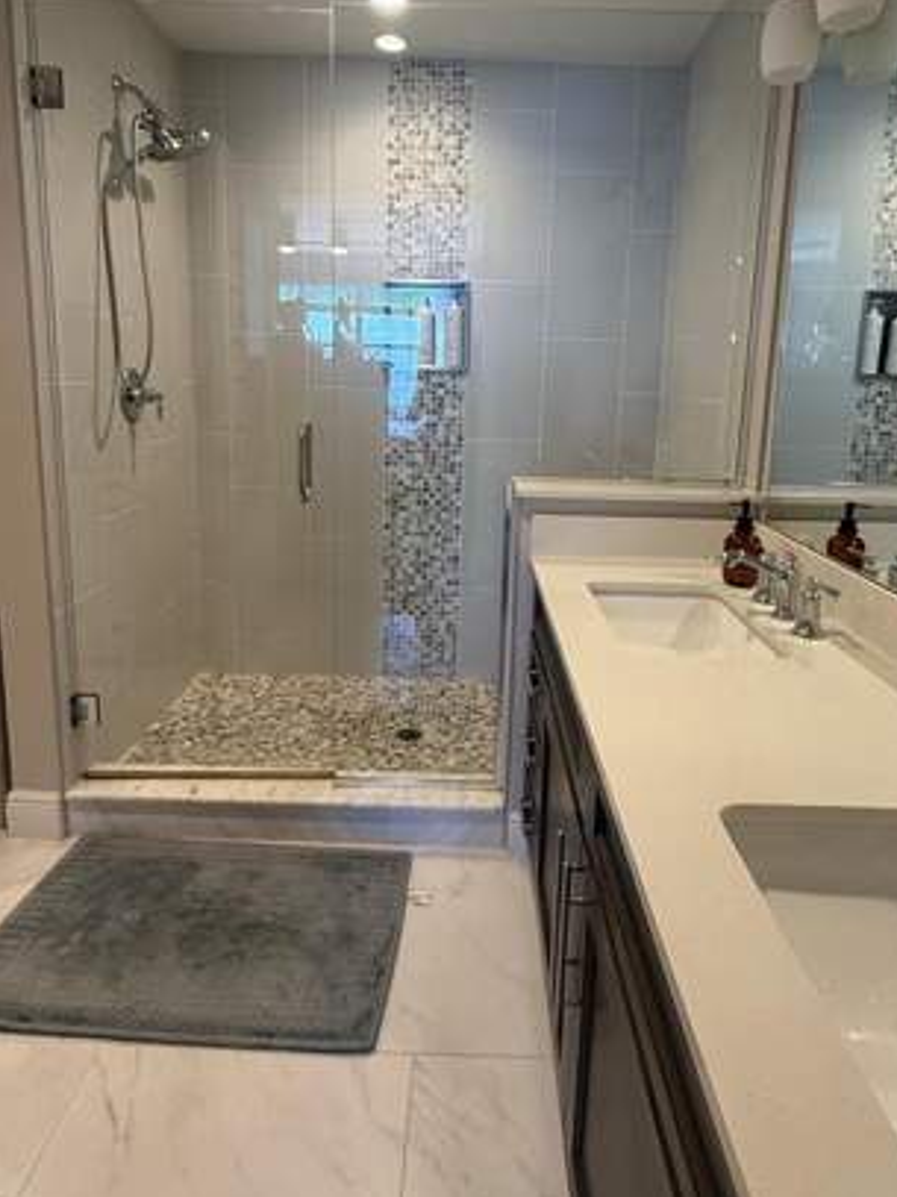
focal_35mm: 22
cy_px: 509
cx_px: 465
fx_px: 761
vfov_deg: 75.9
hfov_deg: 61.0
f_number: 2.2
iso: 320
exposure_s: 1/120
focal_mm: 2.22
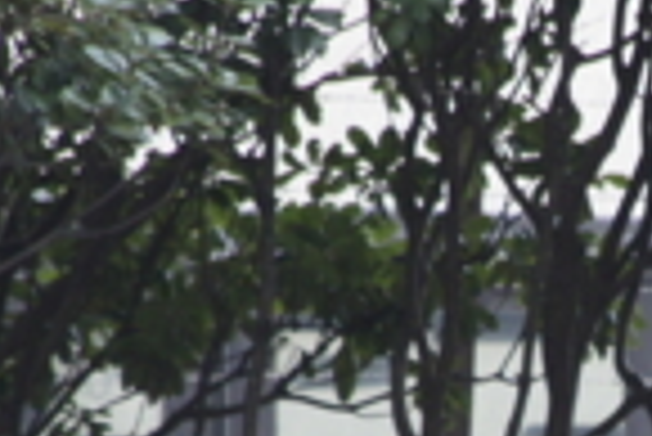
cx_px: 733
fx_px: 22480
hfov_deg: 1.7
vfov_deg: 1.1
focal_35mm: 1240
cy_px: 456
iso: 1250
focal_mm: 200
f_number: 6.3
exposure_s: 1/320
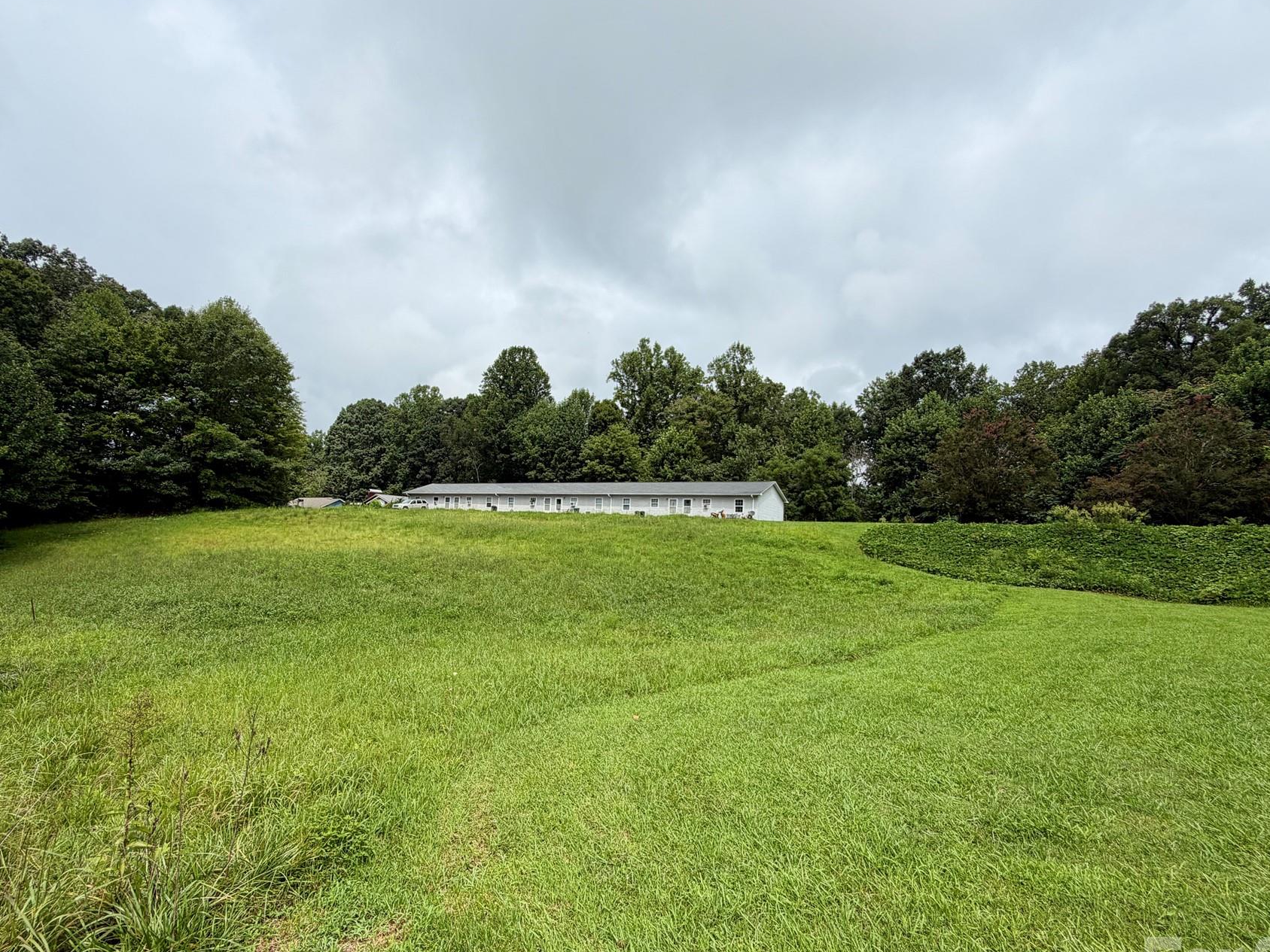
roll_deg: -2.7
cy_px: 506
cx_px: 614
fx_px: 624
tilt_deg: +2.9
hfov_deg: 91.0
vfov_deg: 74.6
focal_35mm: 17
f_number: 2.2
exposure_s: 1/1125
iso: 20
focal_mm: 2.22
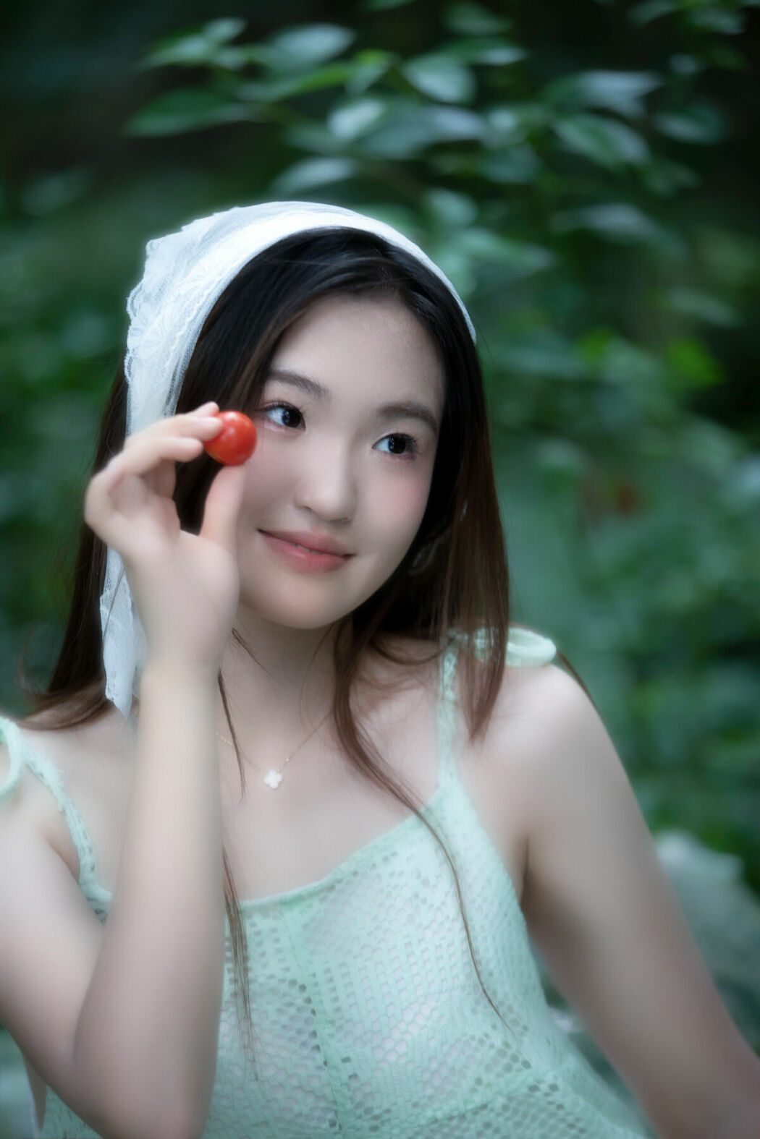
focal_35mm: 144
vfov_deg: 14.3
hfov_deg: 9.5
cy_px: 570
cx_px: 380
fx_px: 4560
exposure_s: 1/60
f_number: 2.8
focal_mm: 145
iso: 200
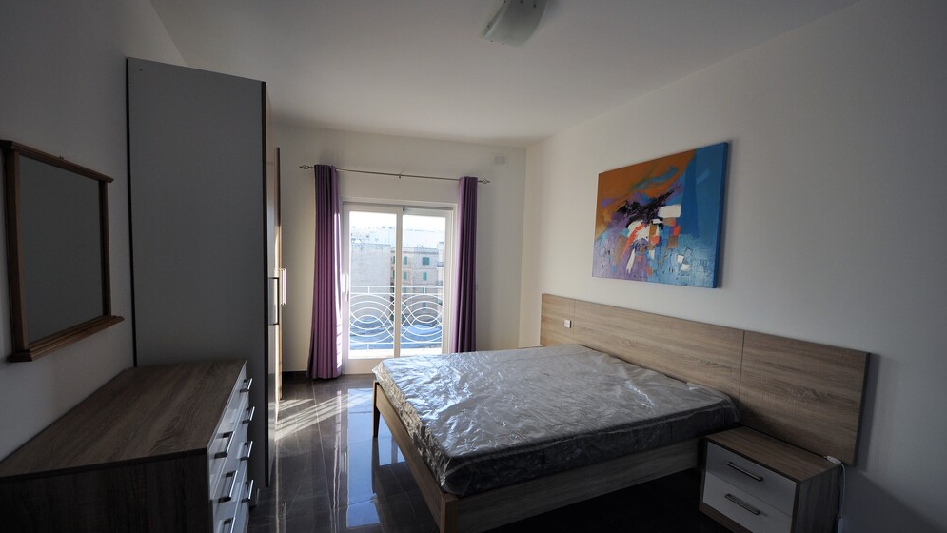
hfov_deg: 104.7
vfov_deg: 72.2
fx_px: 365
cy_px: 275
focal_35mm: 15
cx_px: 478
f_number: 5.6
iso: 360
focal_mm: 9
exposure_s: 1/125
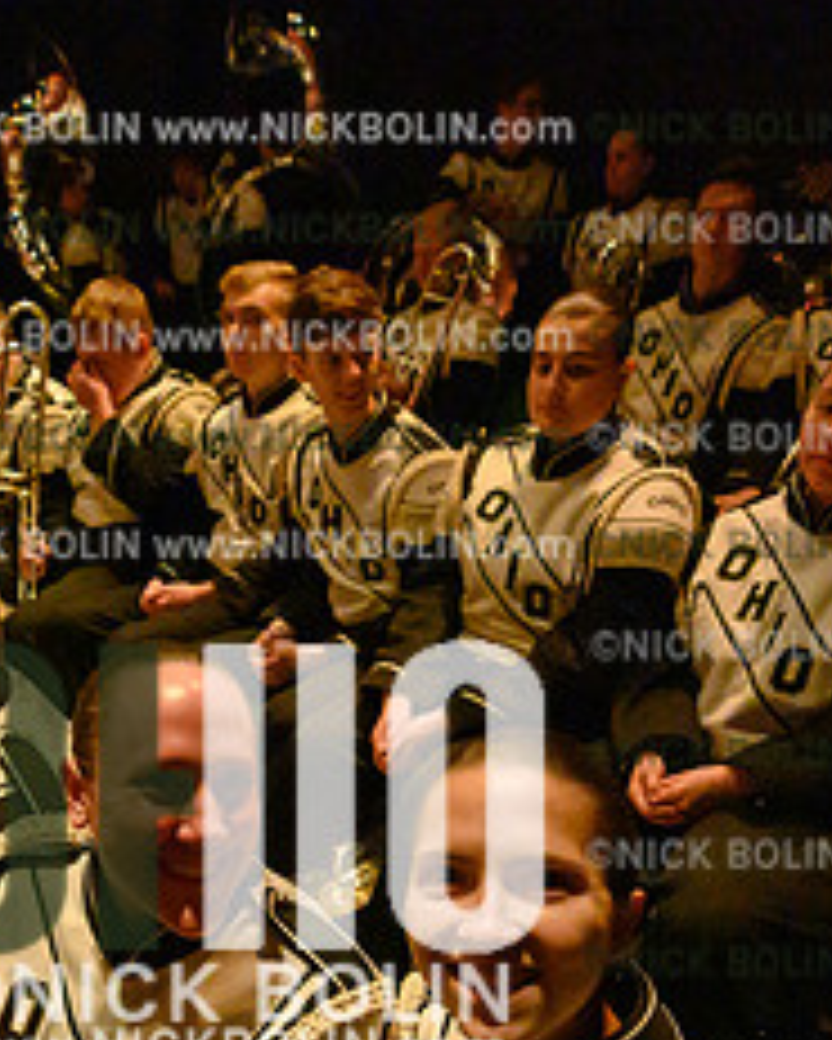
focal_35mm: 33
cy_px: 858
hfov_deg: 43.4
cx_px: 225
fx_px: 1015
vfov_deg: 50.3
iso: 25600
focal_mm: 14
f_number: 2.8
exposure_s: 1/320
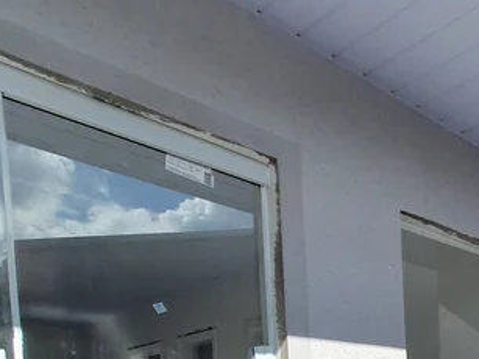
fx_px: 484
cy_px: 458
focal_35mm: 35
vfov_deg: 31.8
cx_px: 584
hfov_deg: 38.1
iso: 50
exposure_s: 1/1692
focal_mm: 1.74
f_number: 2.2
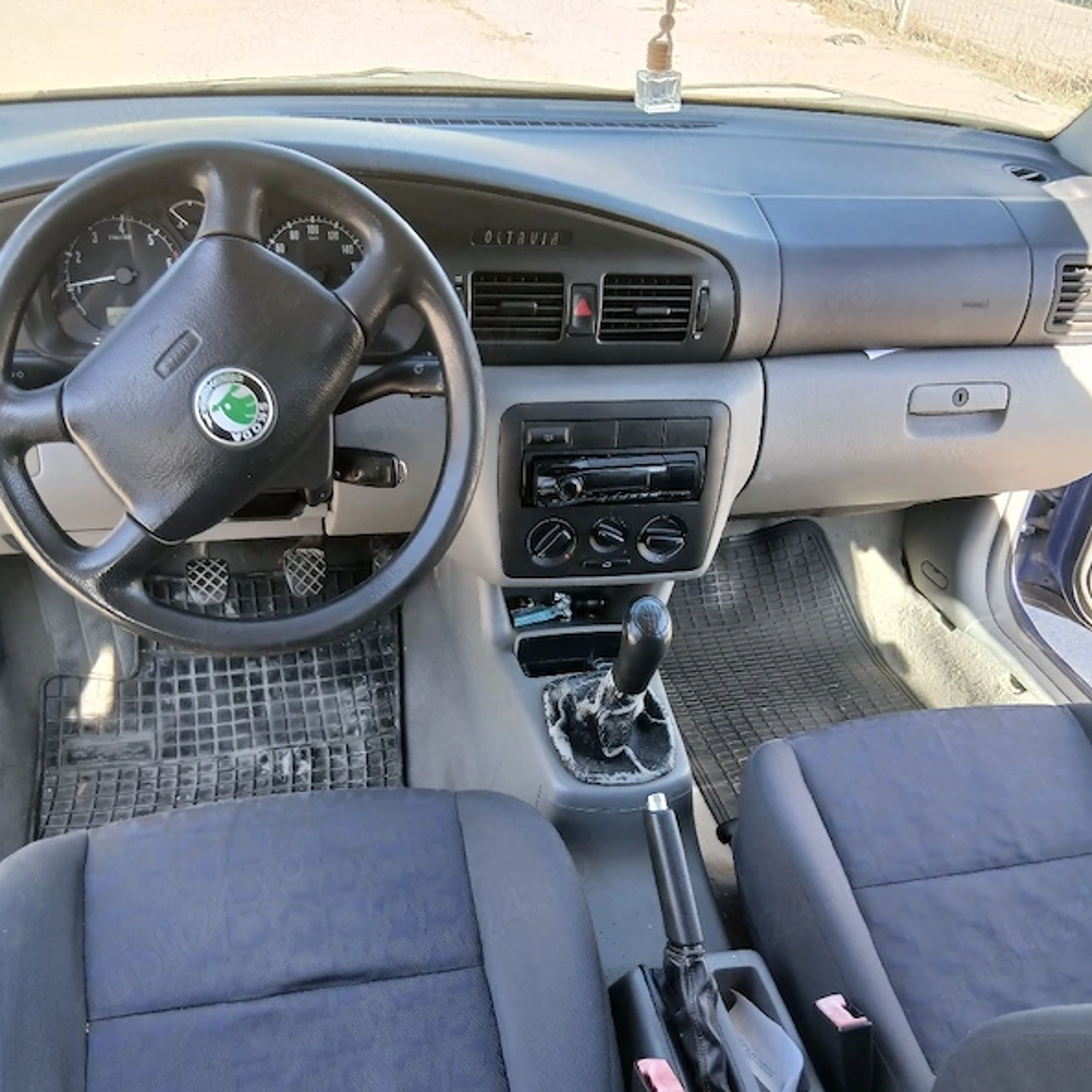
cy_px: 694
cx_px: 547
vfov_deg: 51.9
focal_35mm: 31
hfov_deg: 52.5
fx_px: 1106
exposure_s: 1/50.3
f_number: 1.8
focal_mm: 3.98
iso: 64
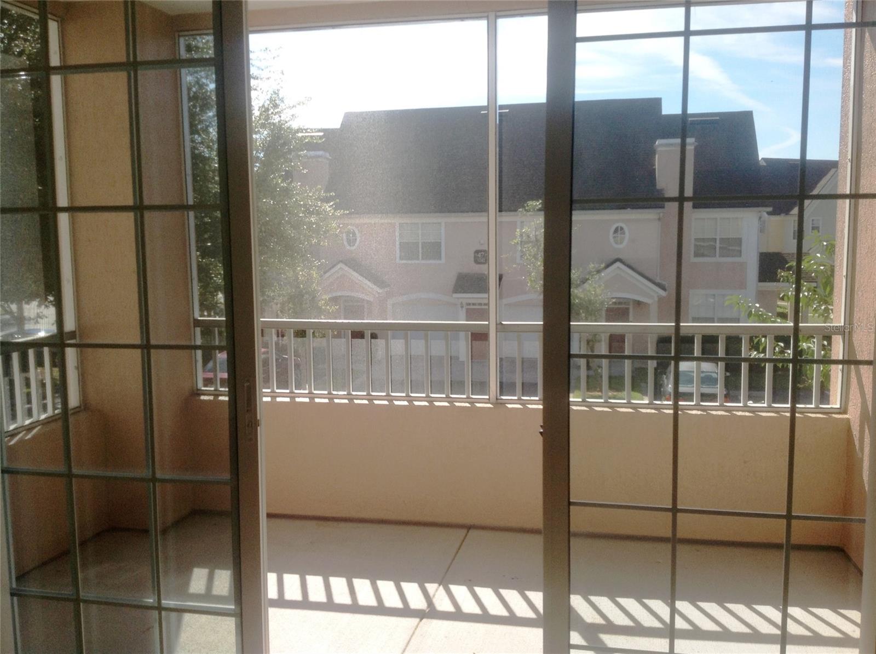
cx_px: 438
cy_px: 327
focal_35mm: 35
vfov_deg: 40.6
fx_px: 884
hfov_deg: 52.7
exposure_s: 1/643
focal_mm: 4.28
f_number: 2.4
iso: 50
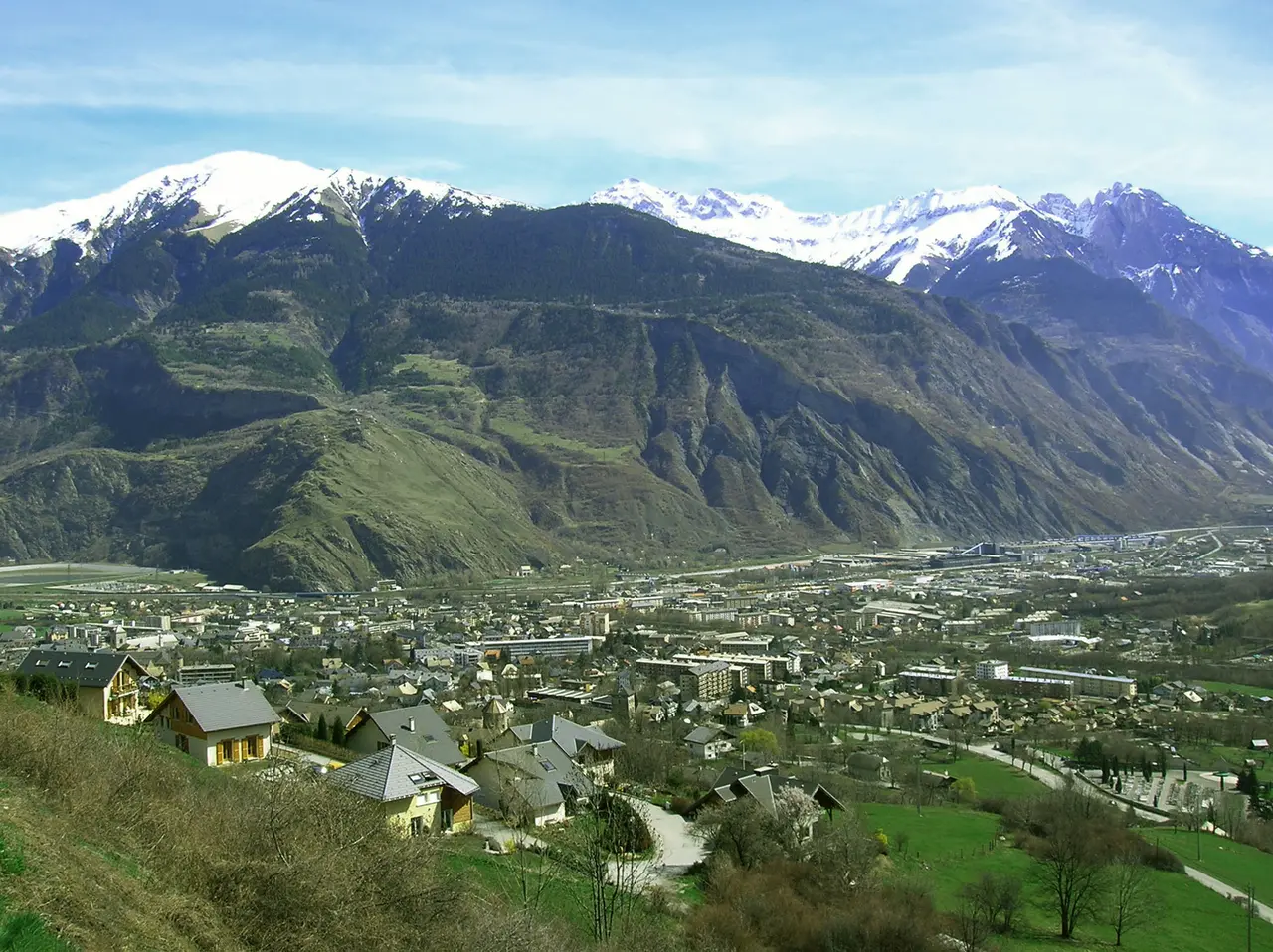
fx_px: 1249
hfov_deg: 54.0
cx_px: 636
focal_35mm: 34
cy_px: 476
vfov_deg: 41.7
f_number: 4.9
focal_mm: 5.7
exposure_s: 1/235
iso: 50
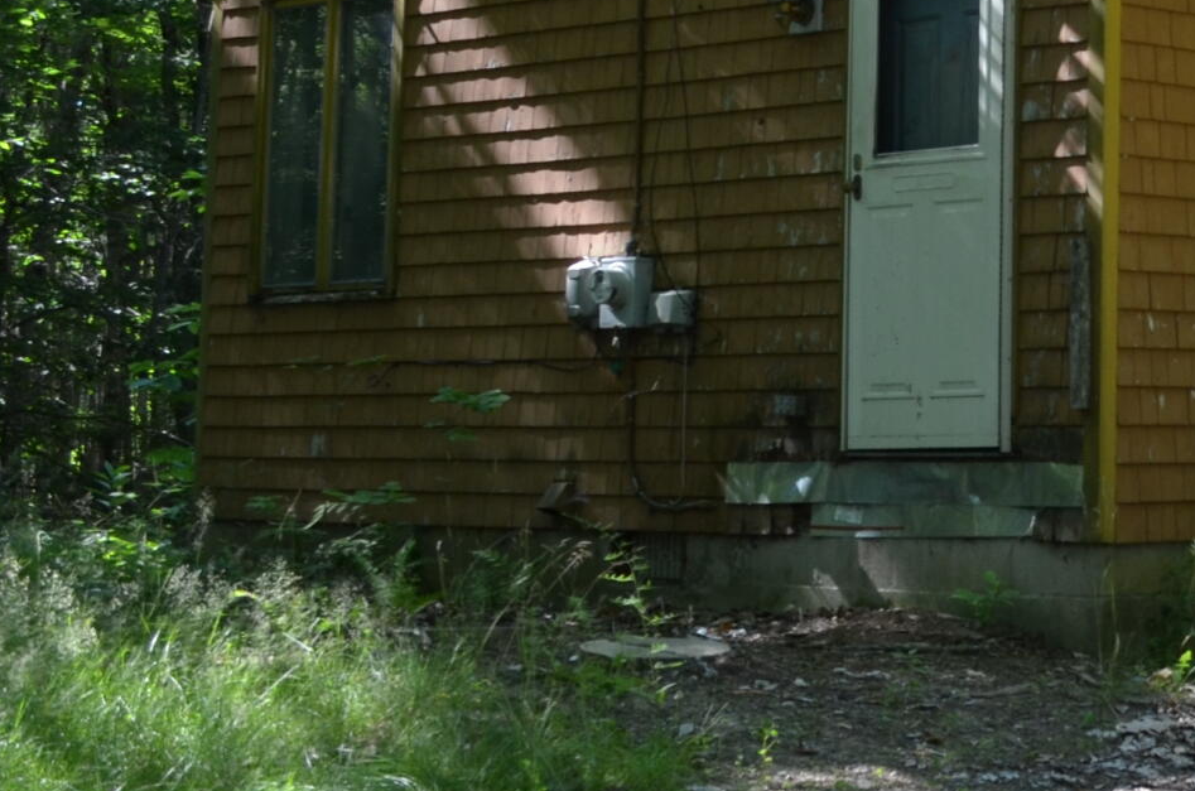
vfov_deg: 14.2
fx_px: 3147
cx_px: 1661
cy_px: 44
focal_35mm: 95
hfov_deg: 19.4
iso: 200
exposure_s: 1/125
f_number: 5.6
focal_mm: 20
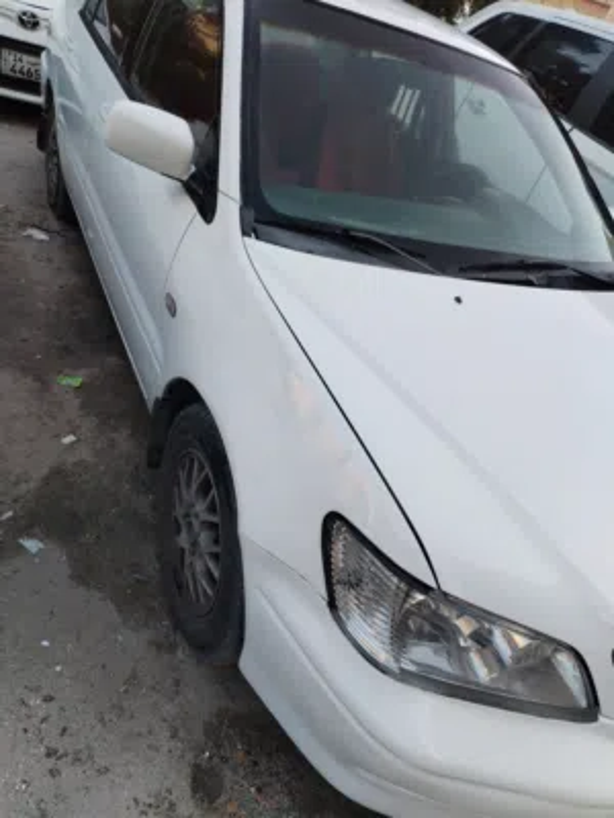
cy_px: 409
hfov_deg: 48.2
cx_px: 307
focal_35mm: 29
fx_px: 686
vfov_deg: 61.7
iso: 112
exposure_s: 1/100
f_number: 1.8
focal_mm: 4.75
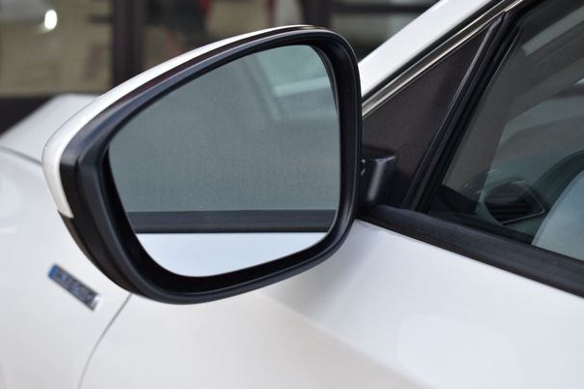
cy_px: 193
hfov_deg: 28.3
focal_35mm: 72
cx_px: 277
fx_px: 1160
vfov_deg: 19.0
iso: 200
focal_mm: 45
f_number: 5.6
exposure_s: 1/125
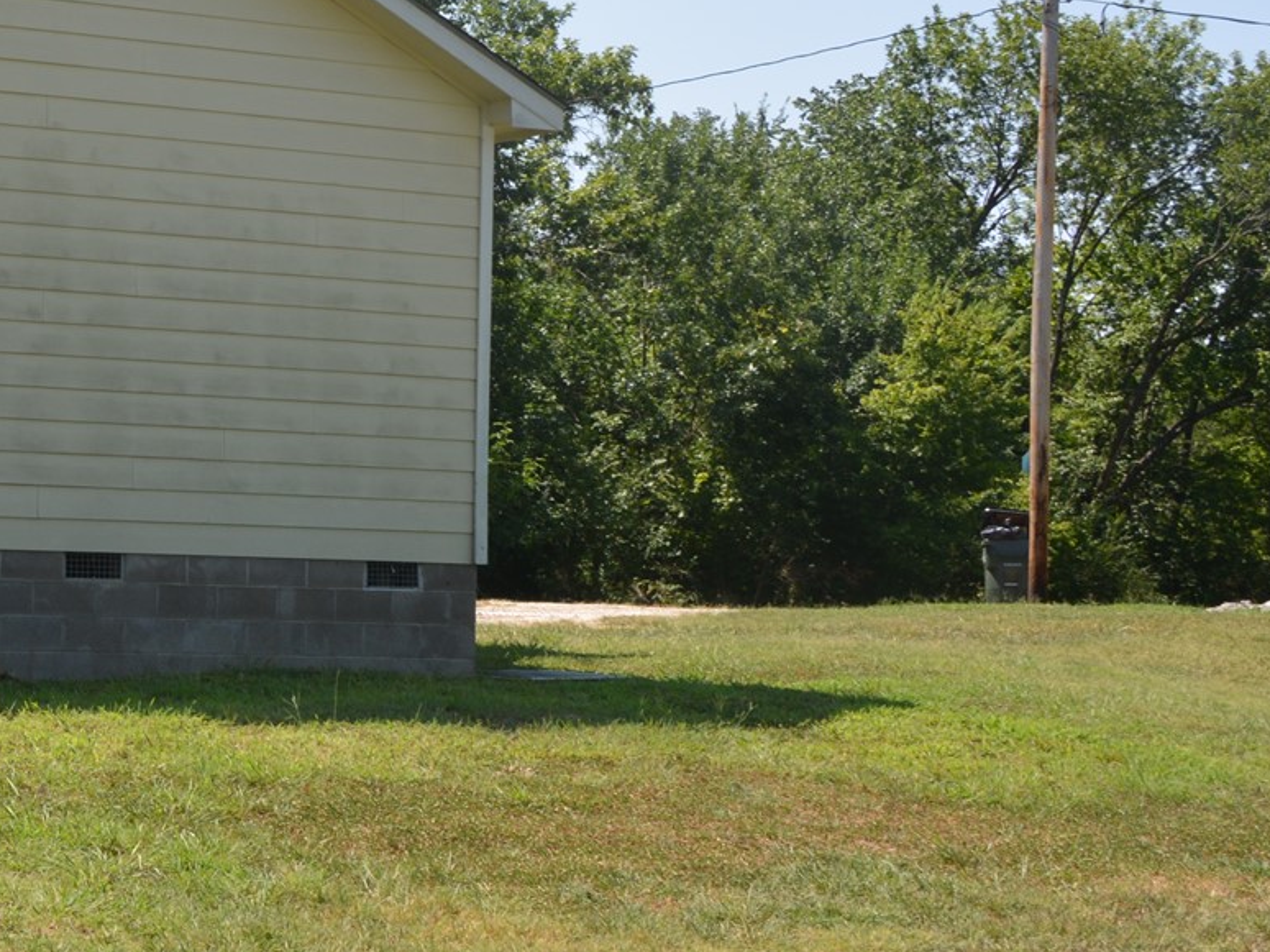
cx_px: -226
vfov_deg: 17.1
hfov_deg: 21.3
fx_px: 3154
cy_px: 389
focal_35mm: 86
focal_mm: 34
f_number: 14
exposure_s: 1/200
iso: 320
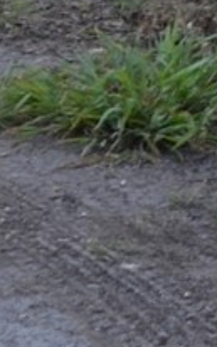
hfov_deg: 3.3
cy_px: -822
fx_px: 3657
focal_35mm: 387
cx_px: 560
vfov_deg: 5.1
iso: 110
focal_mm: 24
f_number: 5.6
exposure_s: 1/125
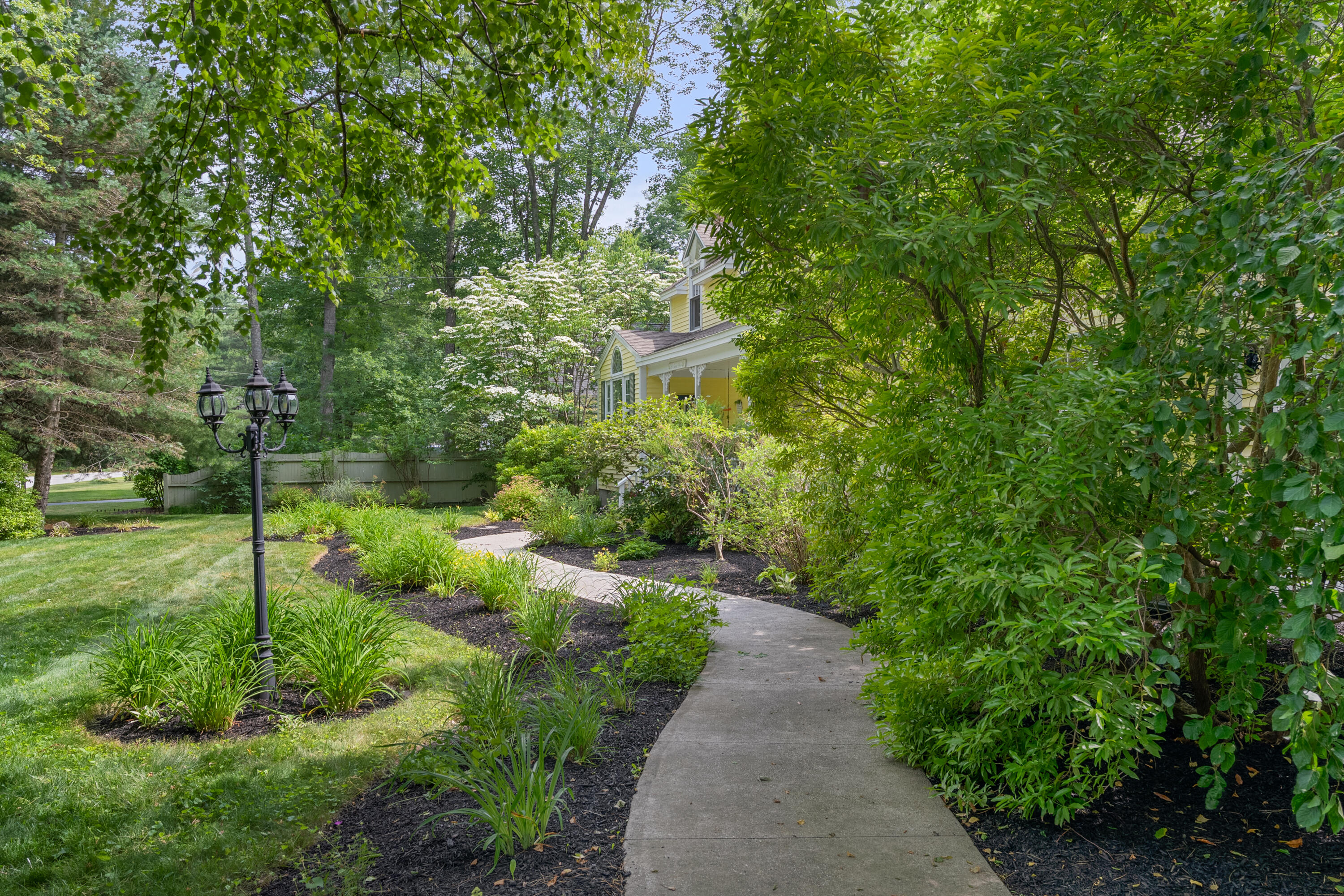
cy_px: 448
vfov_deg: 45.7
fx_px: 1064
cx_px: 672
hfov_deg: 64.5
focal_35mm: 28
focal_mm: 28.5
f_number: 7.1
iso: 320
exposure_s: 1/80
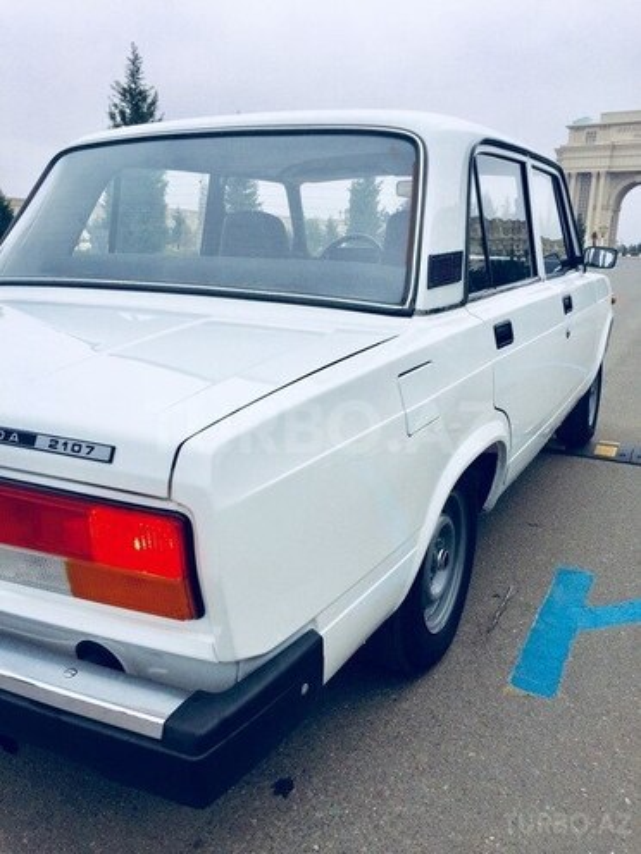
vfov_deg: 61.7
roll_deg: -1.1
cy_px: 427
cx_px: 320
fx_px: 716
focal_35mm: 29
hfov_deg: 48.2
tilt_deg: -13.2
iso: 32
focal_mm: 4.15
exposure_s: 1/366
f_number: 2.2
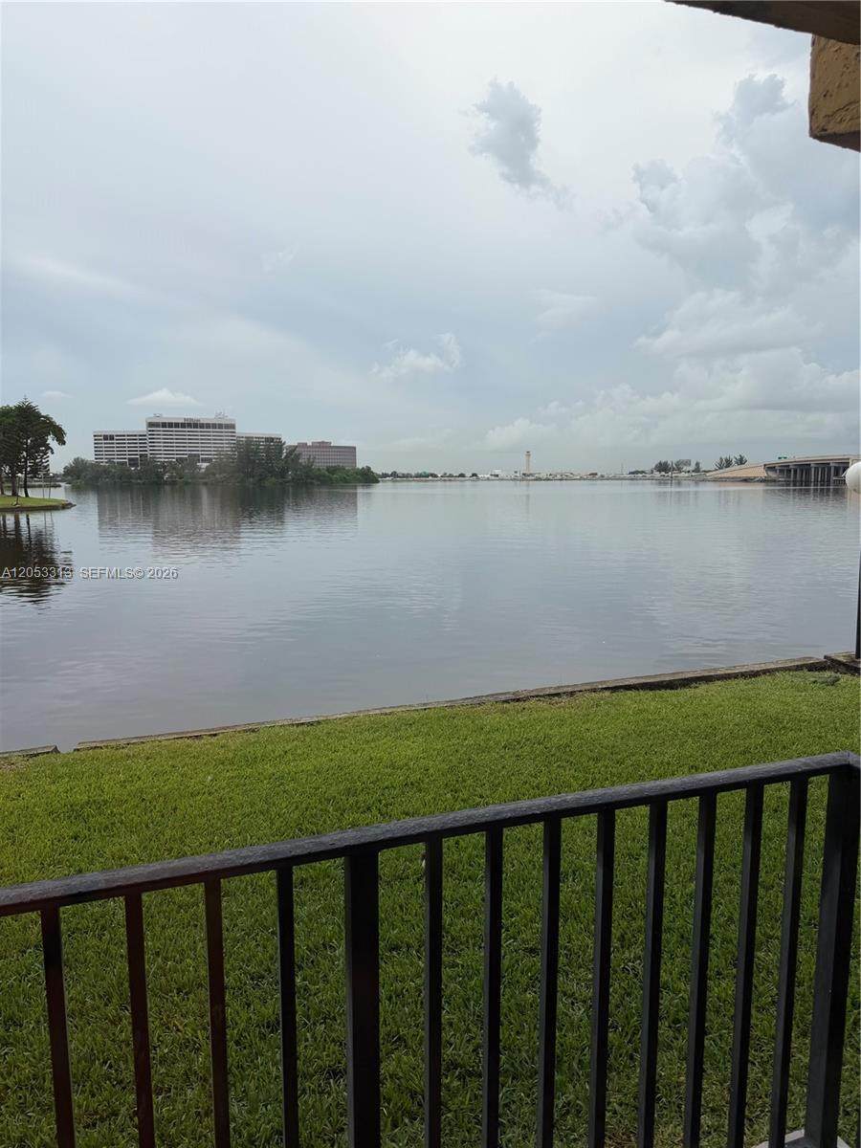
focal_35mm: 24
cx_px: 430
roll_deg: +0.5
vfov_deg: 71.6
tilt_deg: -4.8
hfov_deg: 56.8
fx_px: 796
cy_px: 574
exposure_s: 1/4405
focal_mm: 6.76
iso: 80
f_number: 1.78
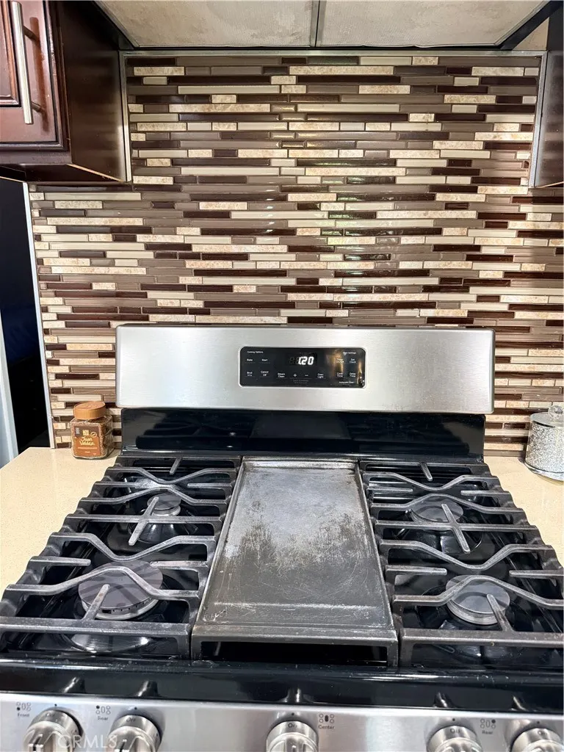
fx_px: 521
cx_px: 282
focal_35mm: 24
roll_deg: -0.8
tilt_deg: -14.3
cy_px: 376
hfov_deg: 56.8
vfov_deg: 71.6
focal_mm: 6.76
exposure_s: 1/60
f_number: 1.78
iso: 400
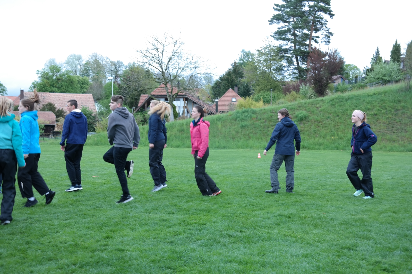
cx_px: 206
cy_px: 137
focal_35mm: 53
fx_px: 606
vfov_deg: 25.5
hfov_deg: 37.5
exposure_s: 1/60
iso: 200
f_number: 6.3
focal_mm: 35
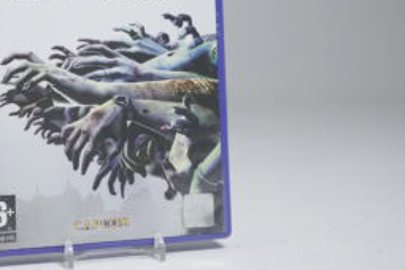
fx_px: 765
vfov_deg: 19.8
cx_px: 95
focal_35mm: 68
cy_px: 48
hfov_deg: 29.1
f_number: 5.6
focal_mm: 34
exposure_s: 1/25
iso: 640
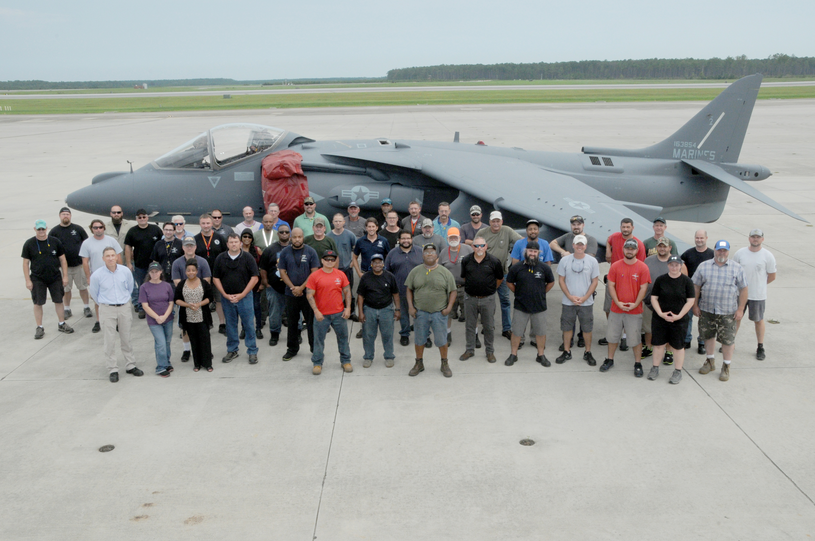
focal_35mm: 33
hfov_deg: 57.3
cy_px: 270
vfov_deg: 39.9
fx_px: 746
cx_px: 408
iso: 640
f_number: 20
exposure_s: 1/320
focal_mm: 22
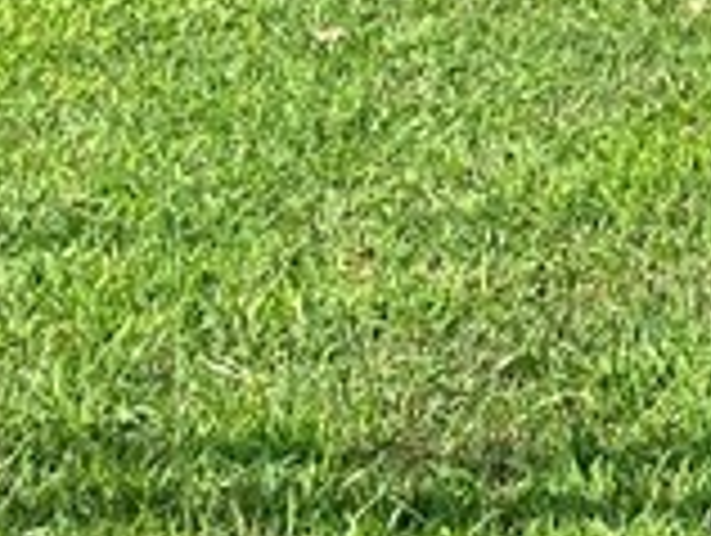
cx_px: 1400
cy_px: -491
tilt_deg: -6.1
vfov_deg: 8.5
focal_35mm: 168
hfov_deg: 10.8
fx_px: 3456
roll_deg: -1.5
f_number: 1.8
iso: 32
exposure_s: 1/1608
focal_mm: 4.25
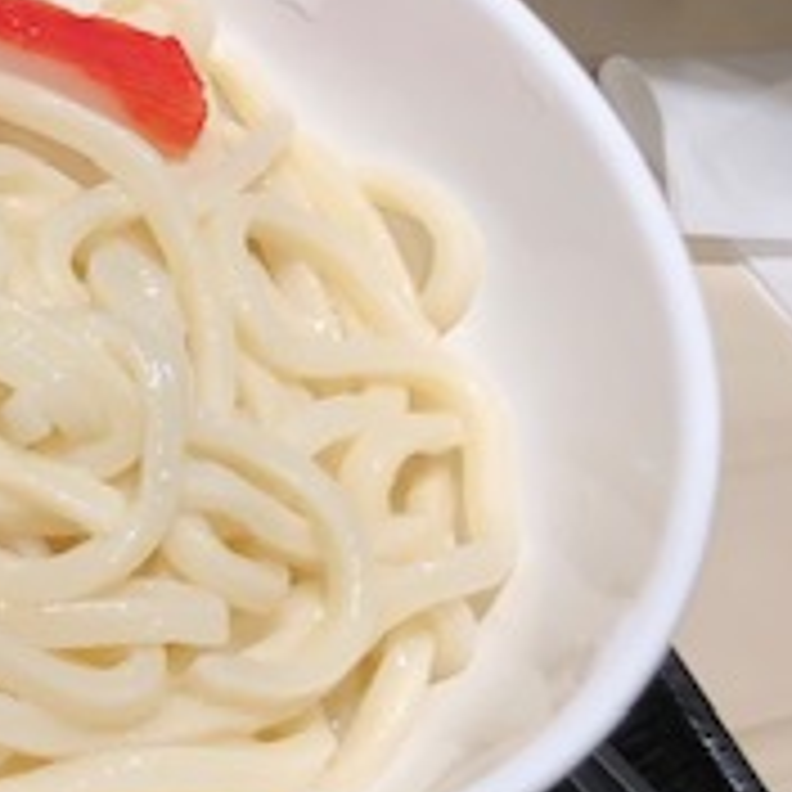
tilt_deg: -52.5
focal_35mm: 90
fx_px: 2330
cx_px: -594
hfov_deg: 16.4
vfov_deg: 19.3
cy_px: 346
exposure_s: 1/120
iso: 40
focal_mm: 3.99
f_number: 1.8
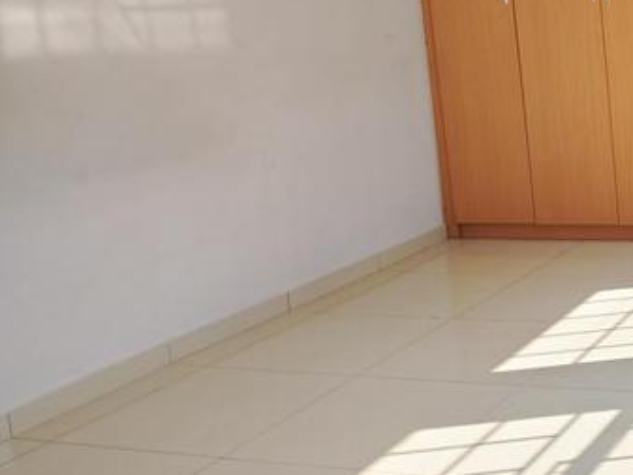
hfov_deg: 29.6
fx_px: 1043
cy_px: 176
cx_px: 734
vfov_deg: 25.6
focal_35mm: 57
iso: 100
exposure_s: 1/190
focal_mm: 5.25
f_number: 1.75
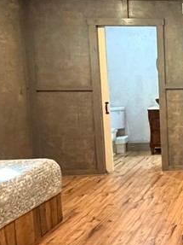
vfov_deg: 38.1
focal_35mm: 50
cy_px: 107
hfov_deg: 22.5
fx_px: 353
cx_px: 291
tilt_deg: -3.9
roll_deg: -0.1
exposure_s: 1/60
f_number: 2.2
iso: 800
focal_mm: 2.22
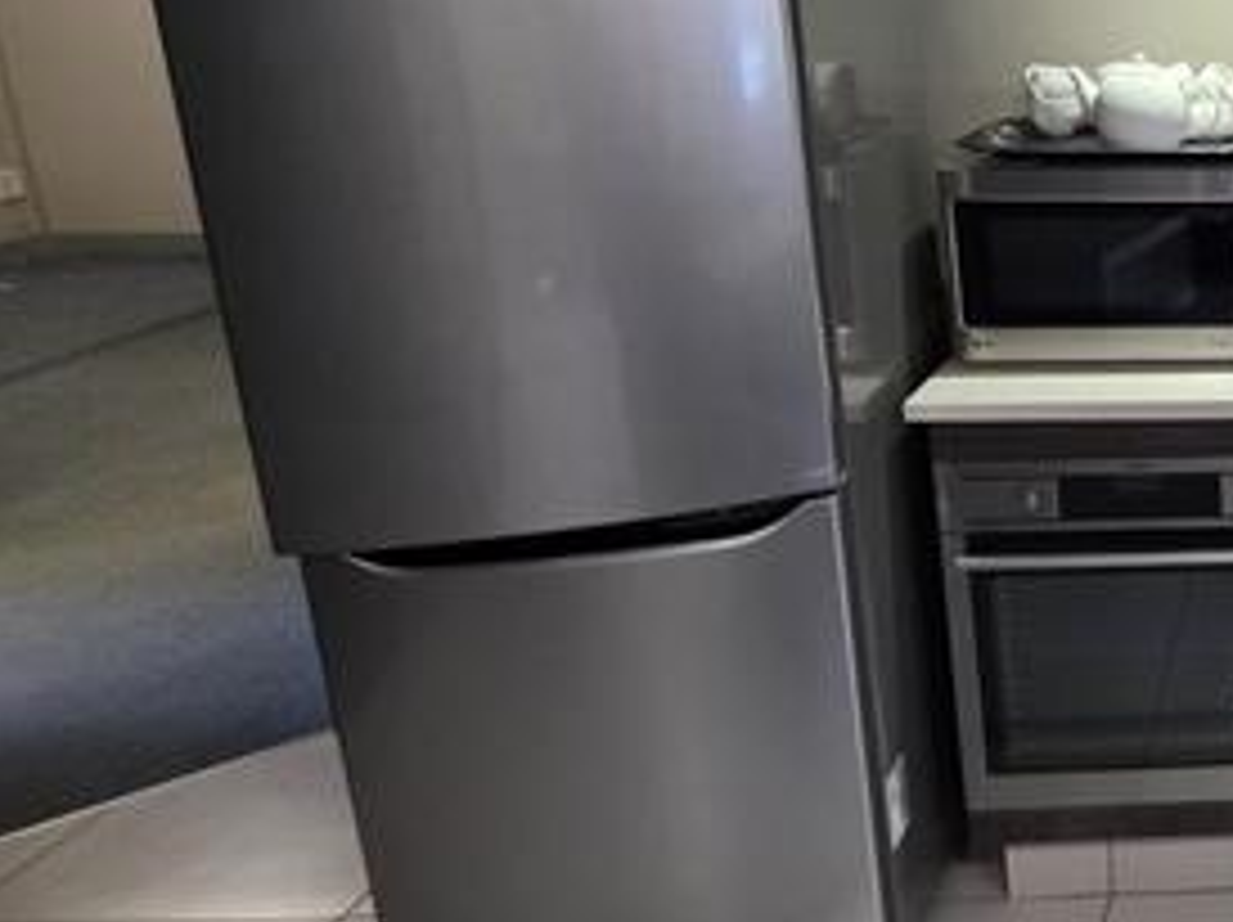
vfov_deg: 37.4
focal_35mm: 38
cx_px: 1503
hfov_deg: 36.7
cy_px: 333
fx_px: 1352
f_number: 1.9
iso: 400
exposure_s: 1/50
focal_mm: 2.2
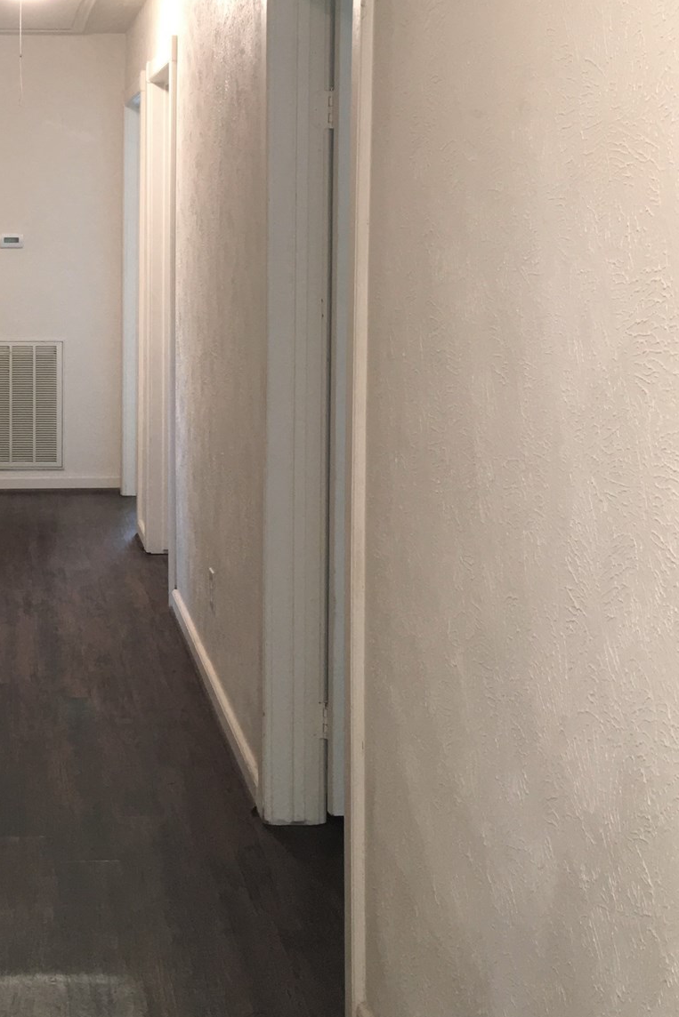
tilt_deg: -4.6
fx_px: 1527
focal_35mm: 54
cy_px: 348
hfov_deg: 24.3
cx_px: 53
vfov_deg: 36.5
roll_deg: -0.3
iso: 64
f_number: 2.2
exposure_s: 1/17
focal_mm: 4.15
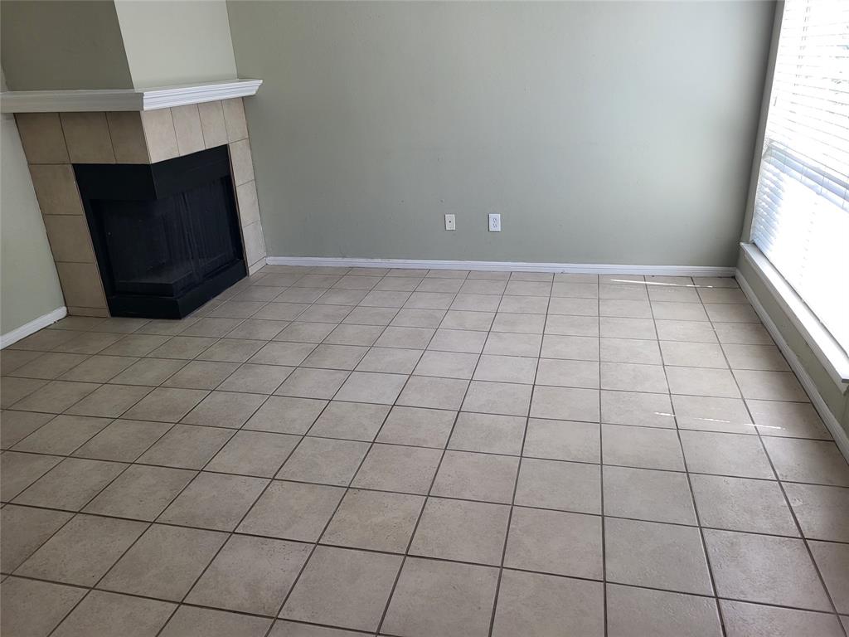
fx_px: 638
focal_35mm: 26
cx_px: 424
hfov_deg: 67.3
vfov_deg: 53.1
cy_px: 318
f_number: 1.8
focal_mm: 5.4
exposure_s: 1/139
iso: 40
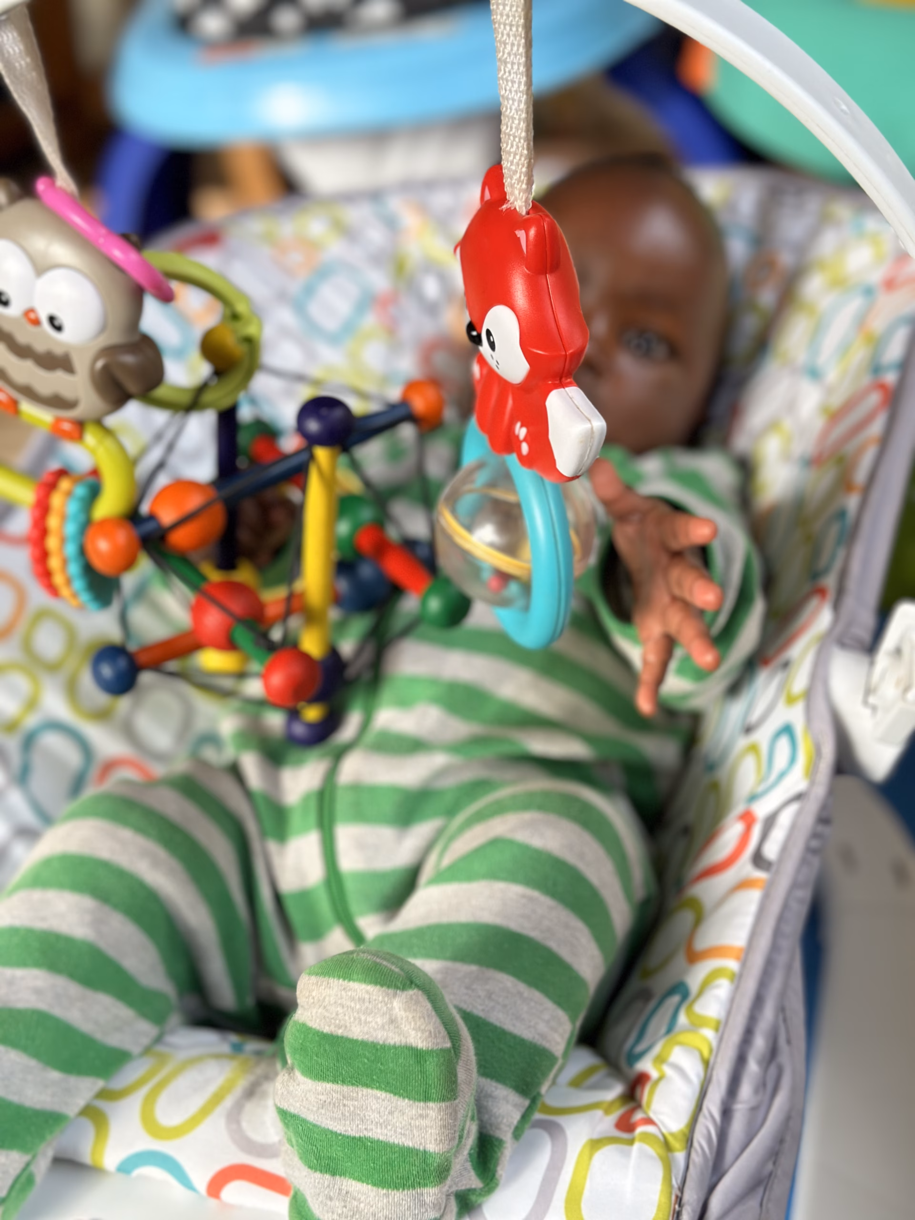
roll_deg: +9.1
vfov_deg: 39.7
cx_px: 458
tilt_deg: -30.9
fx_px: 1692
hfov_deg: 30.3
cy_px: 610
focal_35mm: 48
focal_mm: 6.86
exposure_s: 1/121
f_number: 1.78
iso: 100
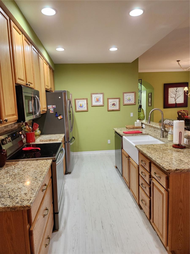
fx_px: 168
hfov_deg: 58.9
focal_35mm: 23
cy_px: 127
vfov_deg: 73.9
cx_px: 95
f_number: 1.8
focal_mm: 6.4
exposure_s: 1/120
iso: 400
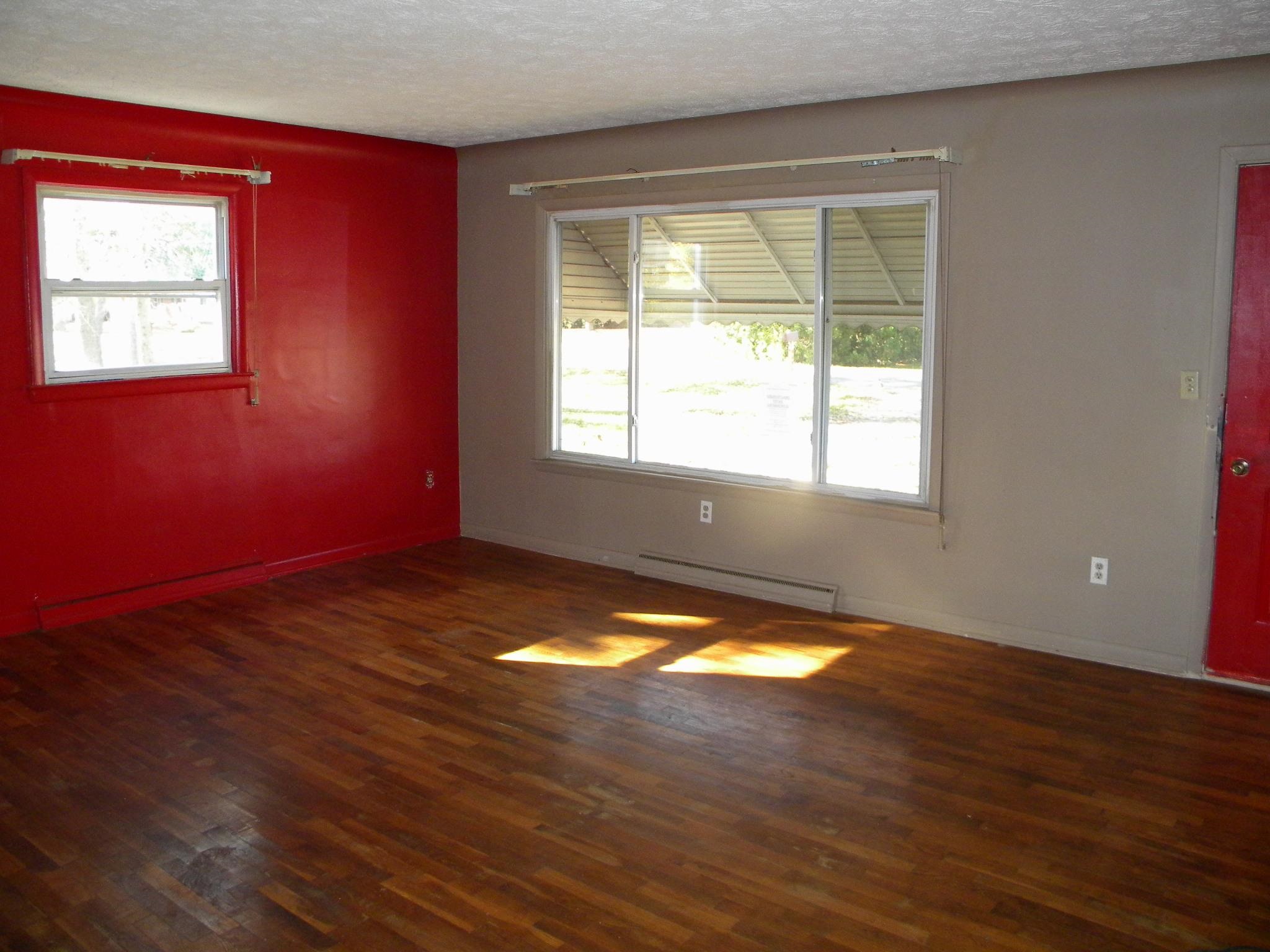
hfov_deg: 63.4
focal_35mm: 28
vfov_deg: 49.7
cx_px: 635
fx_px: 1027
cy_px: 476
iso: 296
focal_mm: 5
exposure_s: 1/65.8
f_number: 3.5
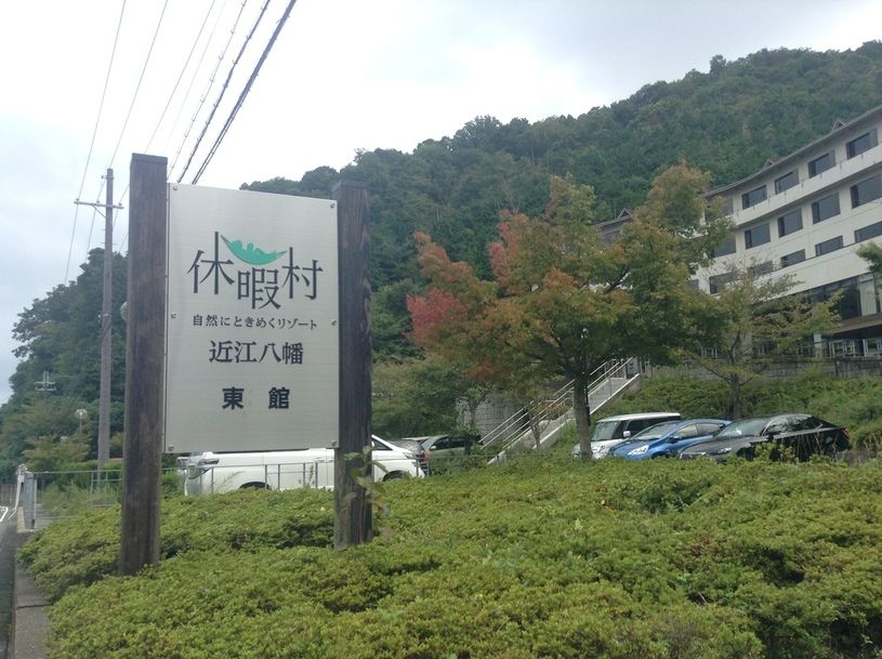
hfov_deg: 55.4
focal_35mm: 33
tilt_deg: +4.7
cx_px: 441
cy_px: 330
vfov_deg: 42.9
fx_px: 840
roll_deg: +0.9
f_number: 2.4
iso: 25
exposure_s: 1/546
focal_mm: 3.3
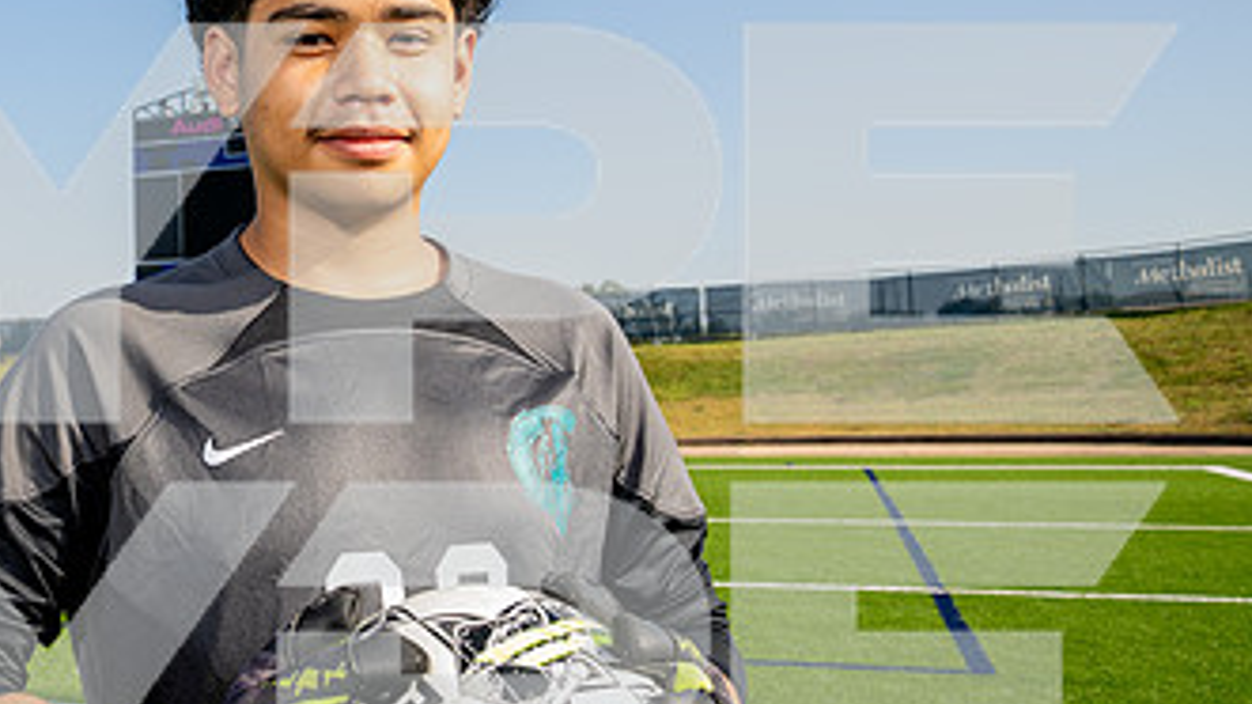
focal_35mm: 44
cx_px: 216
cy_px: 225
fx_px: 1460
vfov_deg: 26.9
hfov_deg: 43.8
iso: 50
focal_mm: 24
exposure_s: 1/125
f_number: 7.1
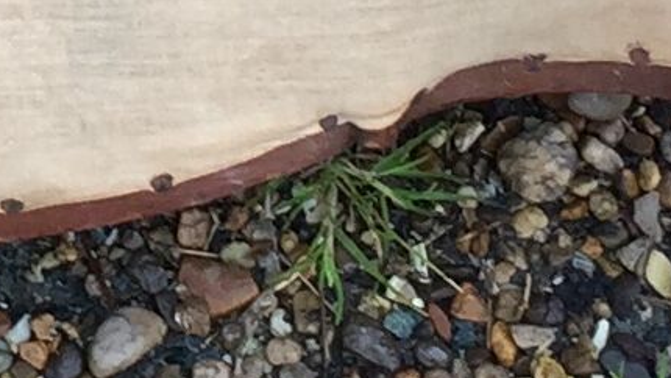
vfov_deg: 4.8
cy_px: -851
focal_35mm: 240
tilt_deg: -58.3
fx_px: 4271
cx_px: -431
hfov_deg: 8.7
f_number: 2.2
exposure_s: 1/170
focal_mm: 4.15
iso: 32
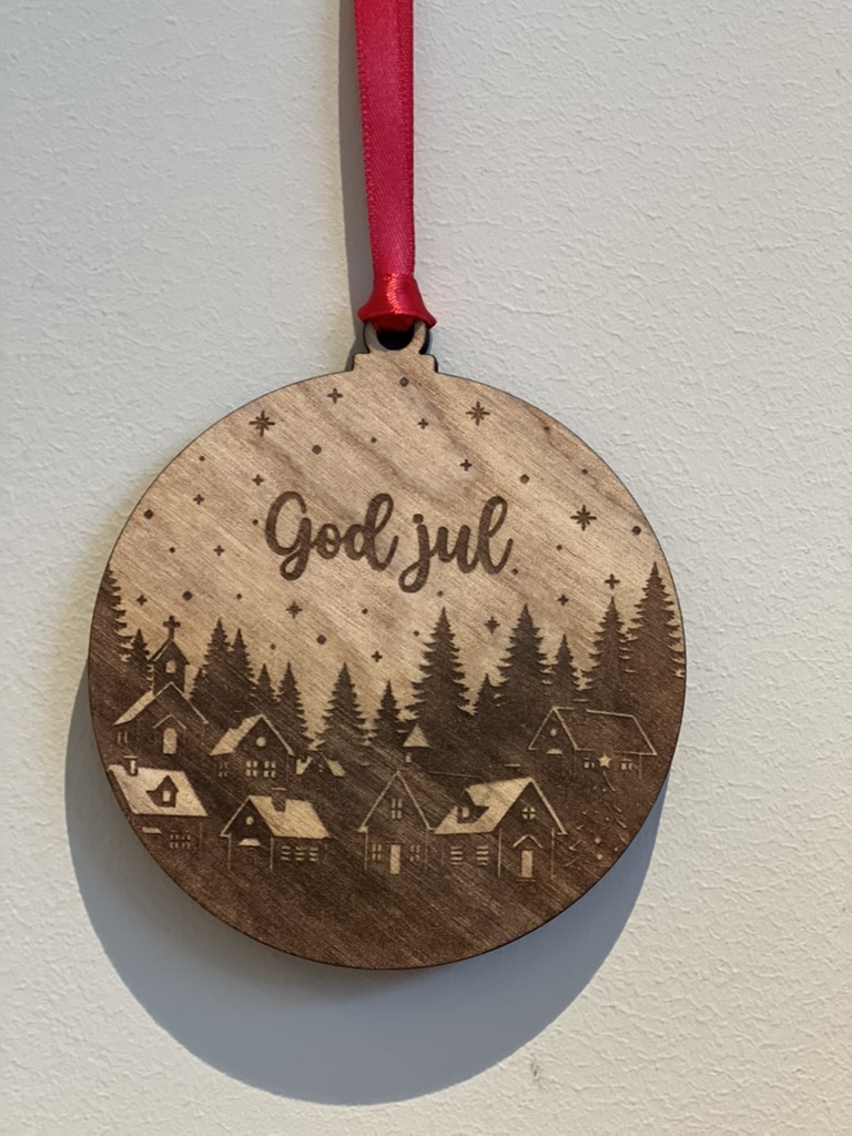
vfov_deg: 25.3
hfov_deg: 19.1
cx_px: 426
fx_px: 2527
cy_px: 568
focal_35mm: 77
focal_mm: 9
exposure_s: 1/33
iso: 320
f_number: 2.8
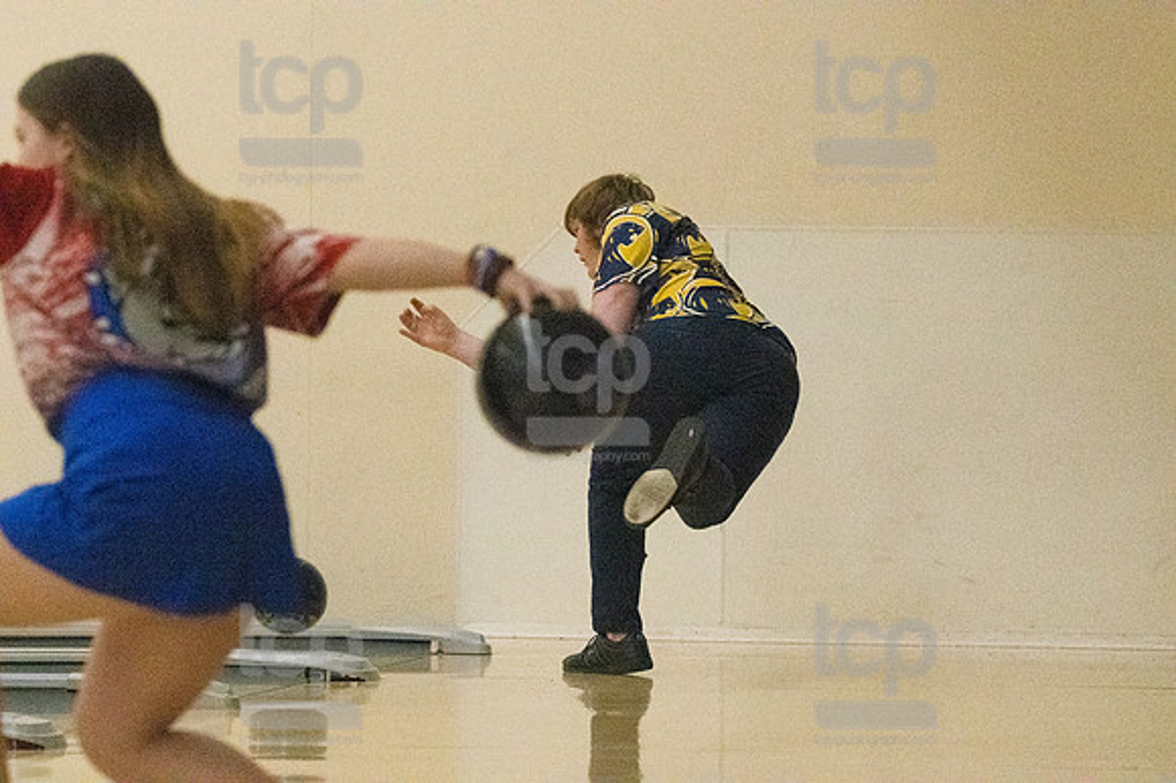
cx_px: 588
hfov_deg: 10.6
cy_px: 392
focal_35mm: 195
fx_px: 6366
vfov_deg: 7.0
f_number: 4.5
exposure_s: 1/1250
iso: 10000
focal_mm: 130
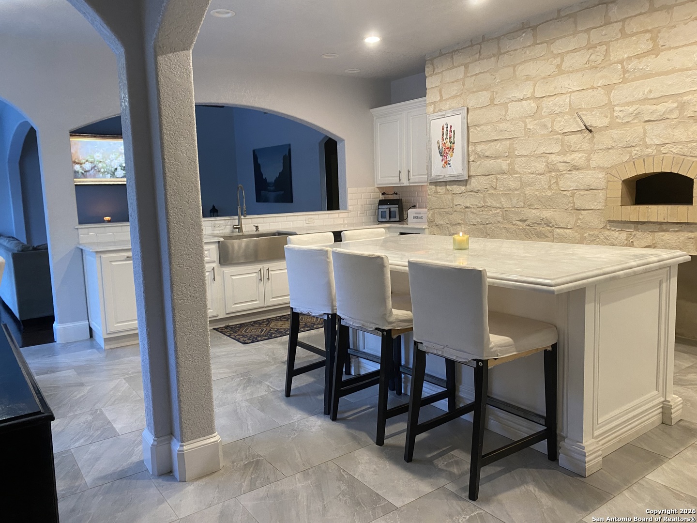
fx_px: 524
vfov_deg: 53.1
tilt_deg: -8.0
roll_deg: +2.8
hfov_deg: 67.3
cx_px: 348
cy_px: 262
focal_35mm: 26
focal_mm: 4.25
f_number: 1.8
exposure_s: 1/60
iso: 200
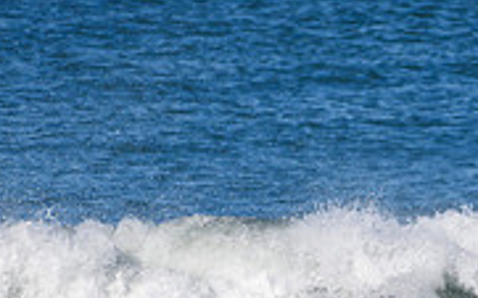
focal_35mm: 2450
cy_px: 357
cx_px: 621
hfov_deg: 0.9
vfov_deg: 0.5
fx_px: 31906
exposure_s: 1/2000
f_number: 5.6
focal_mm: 500
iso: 320
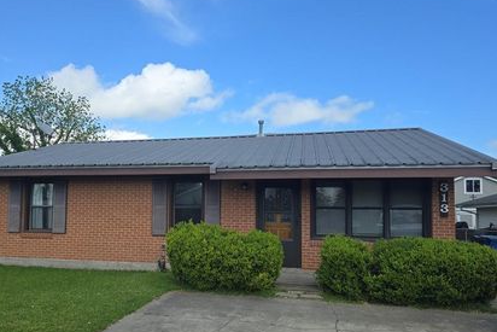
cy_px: 189
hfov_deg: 63.2
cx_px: 203
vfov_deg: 44.9
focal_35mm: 29
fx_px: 400
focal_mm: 6.3
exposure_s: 1/590
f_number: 1.7
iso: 12
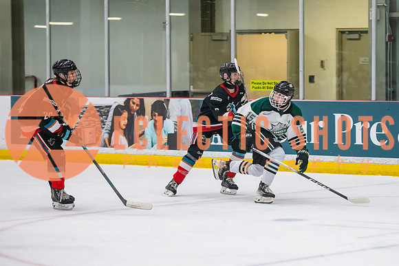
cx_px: 289
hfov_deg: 11.9
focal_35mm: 173
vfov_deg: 8.0
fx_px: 1914
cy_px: 133
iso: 2000
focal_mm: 110
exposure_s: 1/640
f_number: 3.2
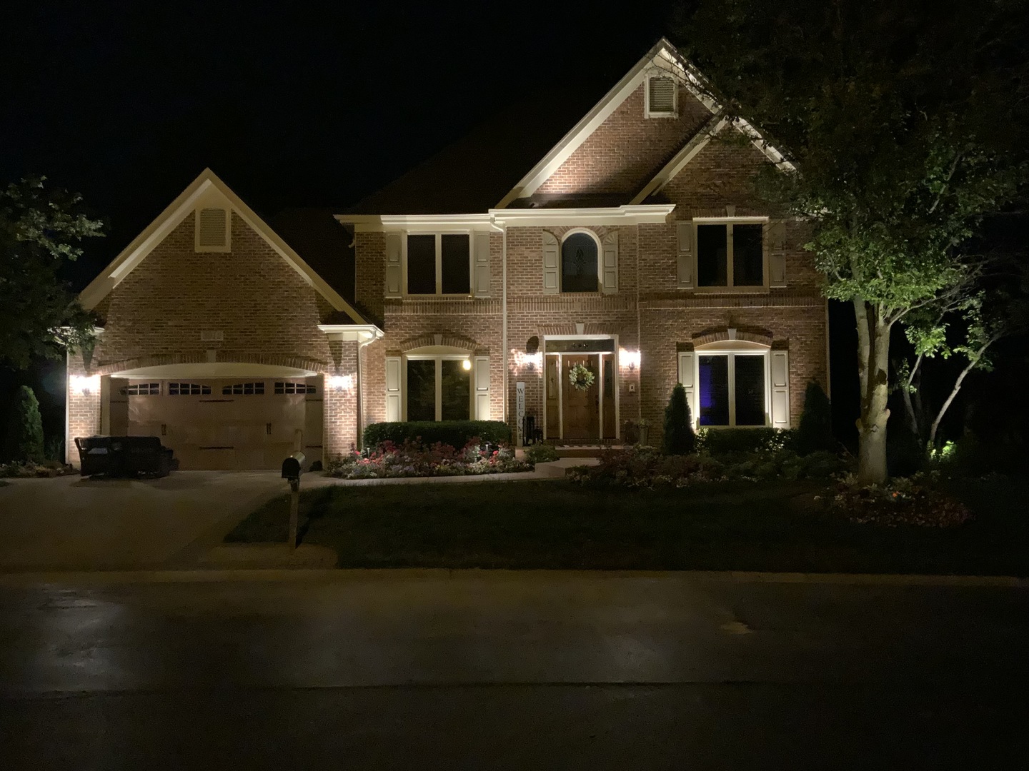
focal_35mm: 29
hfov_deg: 61.7
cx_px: 514
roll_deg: +0.5
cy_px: 386
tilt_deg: +2.4
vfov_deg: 48.2
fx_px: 862
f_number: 1.8
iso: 640
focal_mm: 3
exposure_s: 1/15
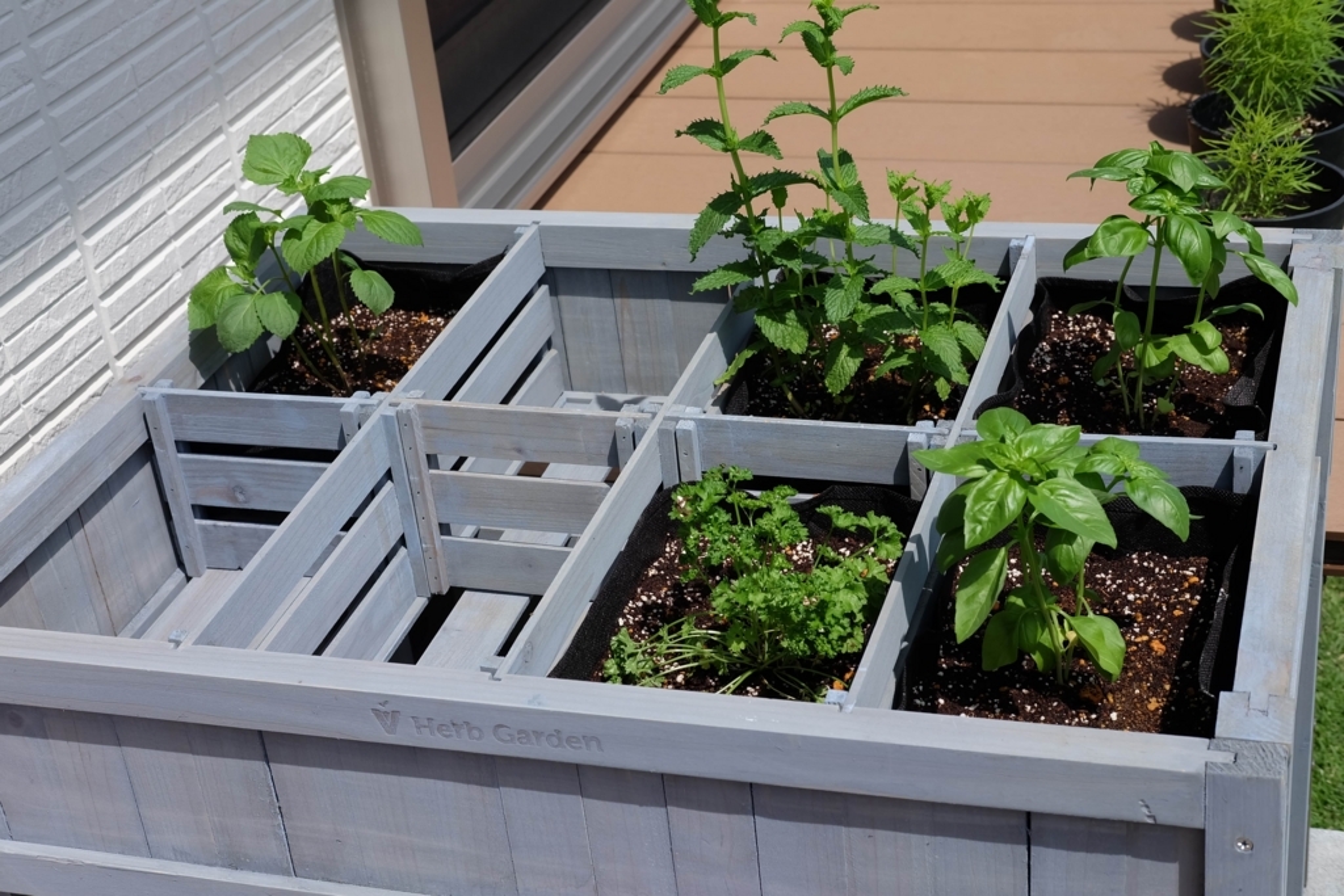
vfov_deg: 25.5
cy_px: 448
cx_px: 672
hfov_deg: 37.5
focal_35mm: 53
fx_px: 1979
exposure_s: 1/350
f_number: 8
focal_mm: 35
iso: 200
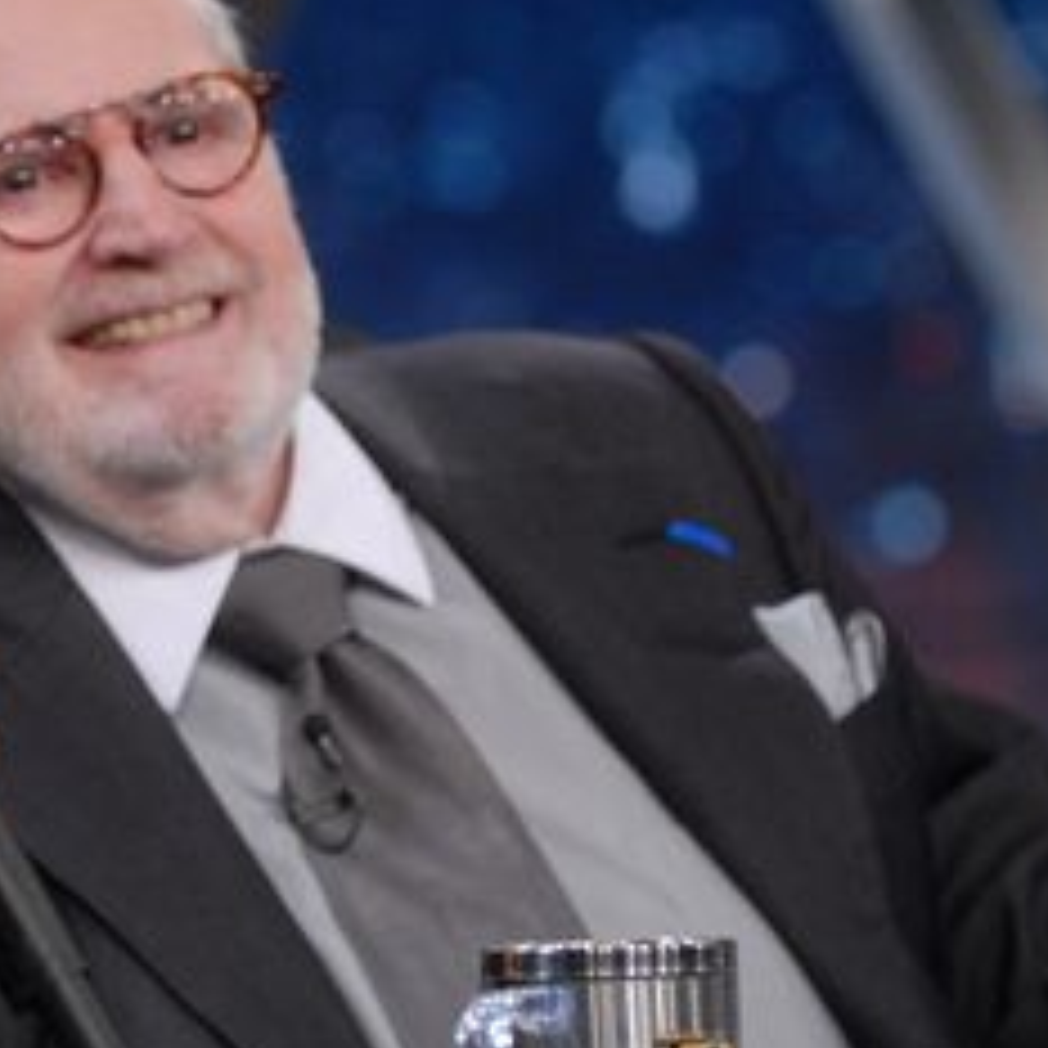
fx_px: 11954
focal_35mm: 349
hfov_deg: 5.0
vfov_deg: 5.0
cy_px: 436
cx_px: -45
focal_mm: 110
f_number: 2.8
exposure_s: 1/100
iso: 800
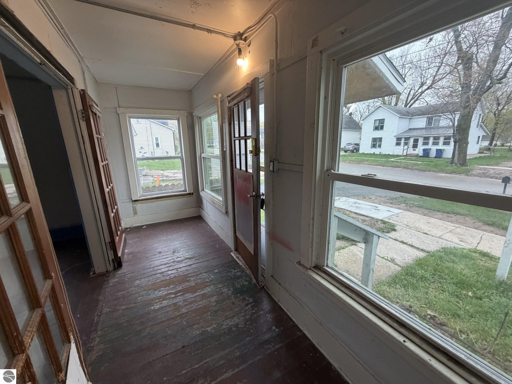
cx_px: 256
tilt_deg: -13.3
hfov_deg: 102.1
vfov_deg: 85.7
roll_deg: +0.8
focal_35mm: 14
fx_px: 207
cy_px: 192
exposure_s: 1/120
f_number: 2.2
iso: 320
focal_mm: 2.22
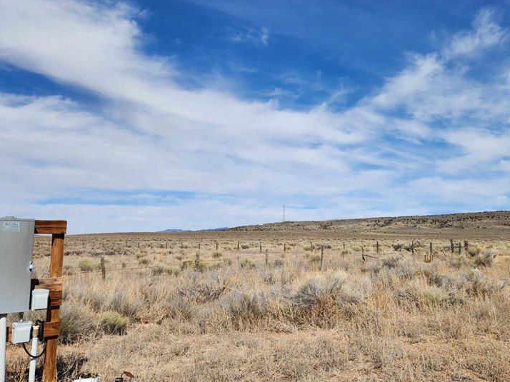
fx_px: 486
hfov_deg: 54.7
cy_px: 203
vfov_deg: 42.9
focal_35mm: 33
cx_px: 321
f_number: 1.8
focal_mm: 5.4
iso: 20
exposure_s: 1/2851
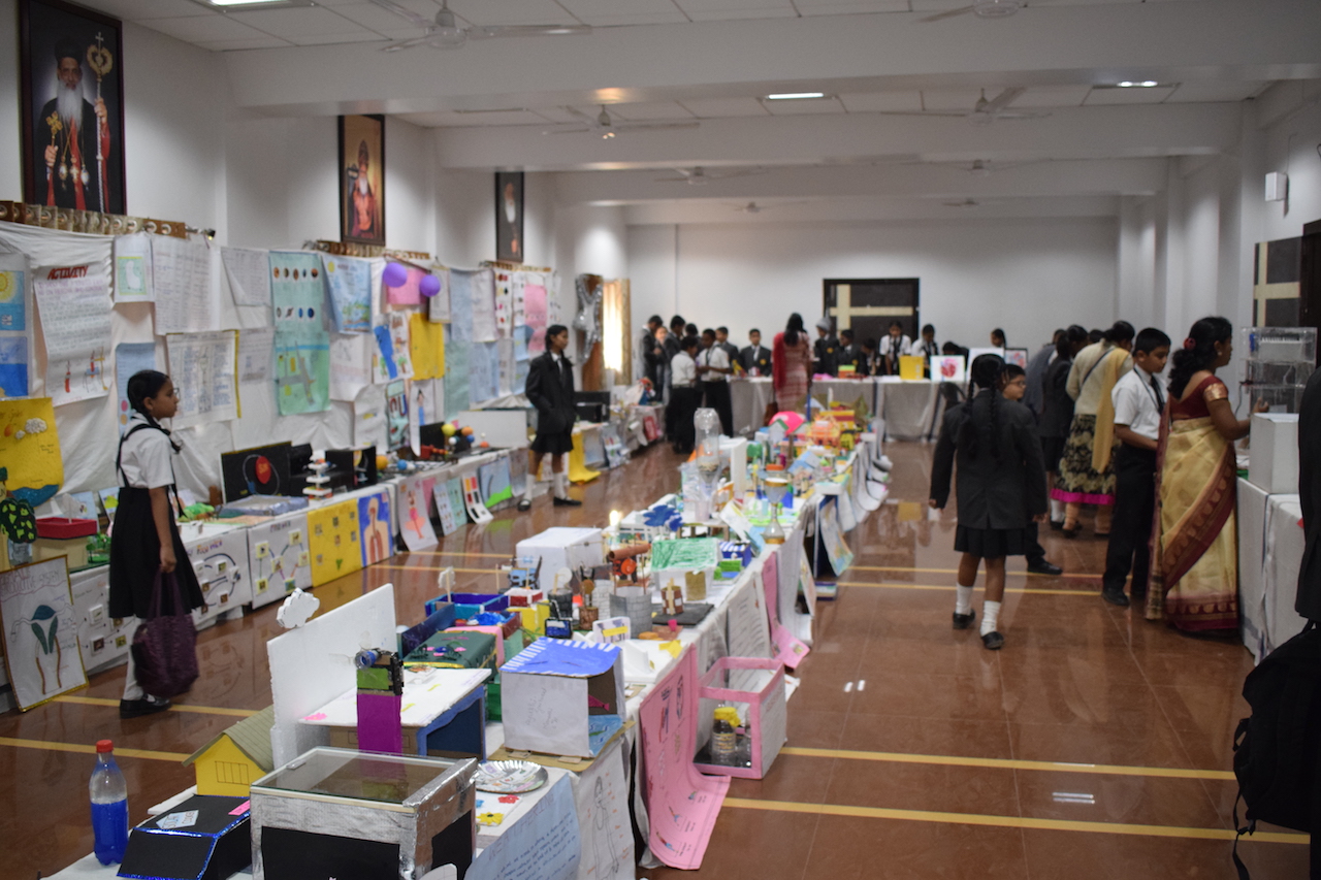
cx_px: 660
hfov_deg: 55.1
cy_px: 440
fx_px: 1266
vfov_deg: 38.4
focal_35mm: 34
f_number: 3.8
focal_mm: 23
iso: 1600
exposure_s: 1/100
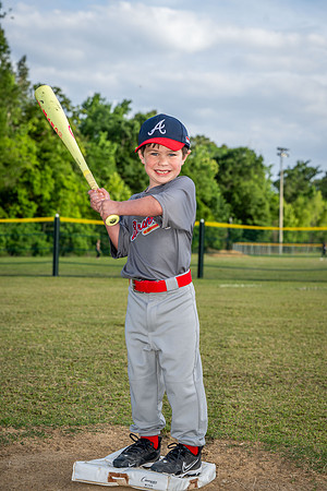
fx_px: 967
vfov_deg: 28.5
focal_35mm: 71
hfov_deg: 19.2
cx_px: 164
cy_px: 246
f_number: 5.6
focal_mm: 71
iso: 100
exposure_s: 1/200
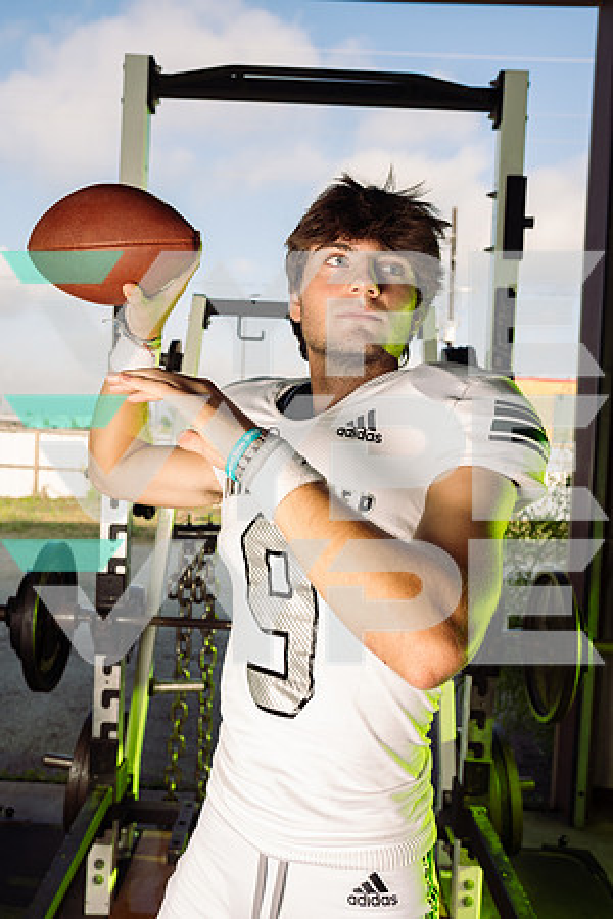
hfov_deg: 40.0
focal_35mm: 33
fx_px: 843
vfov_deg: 57.2
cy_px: 460
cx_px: 306
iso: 80
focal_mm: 33
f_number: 6.3
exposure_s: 1/250
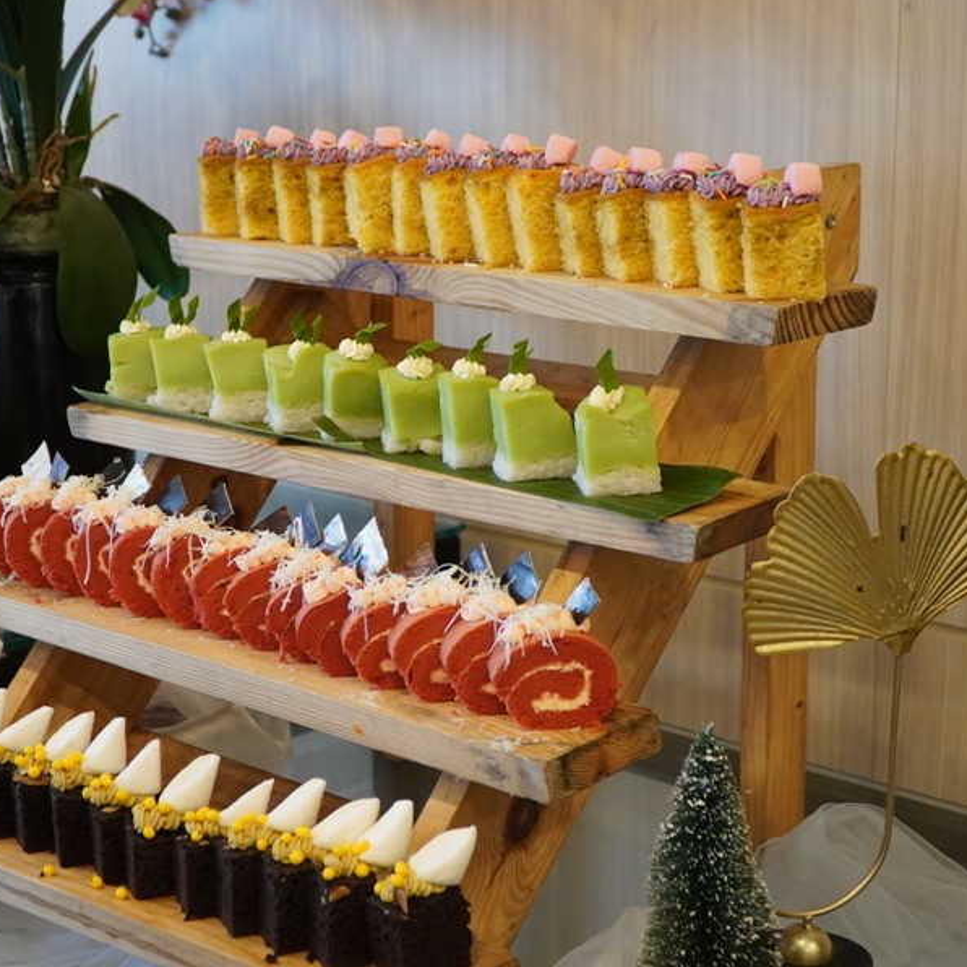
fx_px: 1801
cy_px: 522
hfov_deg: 30.0
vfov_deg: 30.0
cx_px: 417
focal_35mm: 57
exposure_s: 1/100
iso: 1600
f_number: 4
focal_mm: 26
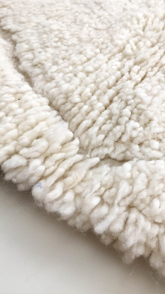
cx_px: 108
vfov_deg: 55.1
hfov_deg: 32.6
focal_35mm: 36
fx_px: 280
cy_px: 129
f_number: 2.2
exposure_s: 1/33
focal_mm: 4.15
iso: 50
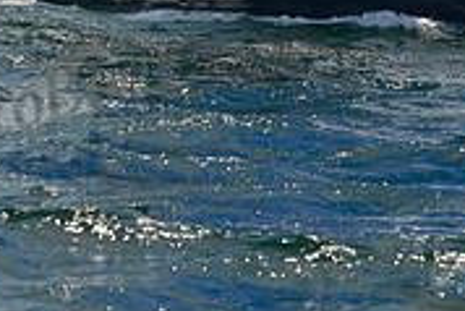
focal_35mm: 277
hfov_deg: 7.4
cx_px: 384
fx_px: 3581
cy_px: -74
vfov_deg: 5.0
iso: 400
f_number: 8
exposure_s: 1/800
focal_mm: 85
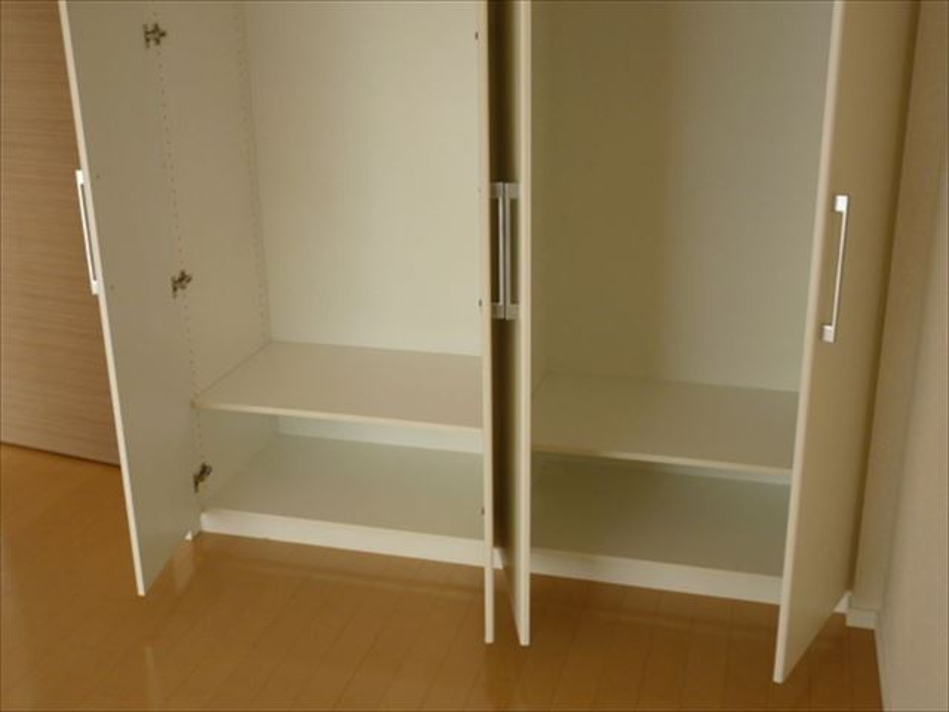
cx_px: 474
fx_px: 1124
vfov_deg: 35.1
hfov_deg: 45.8
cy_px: 356
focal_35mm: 41
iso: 160
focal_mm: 7.3
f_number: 3.7
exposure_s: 1/60
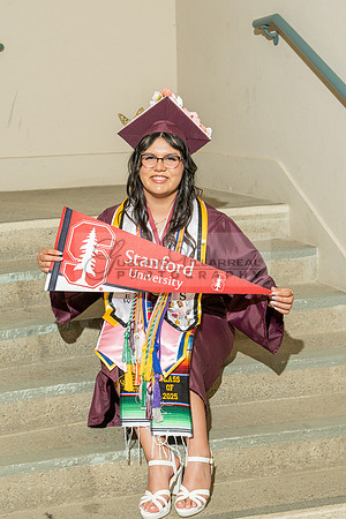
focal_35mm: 67
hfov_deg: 20.2
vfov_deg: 30.0
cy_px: 236
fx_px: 968
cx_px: 134
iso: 400
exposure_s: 1/200
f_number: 5.6
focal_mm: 41
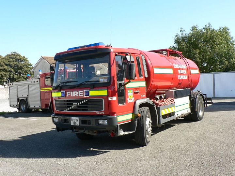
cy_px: 88
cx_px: 118
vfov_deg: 38.7
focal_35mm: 37
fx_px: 251
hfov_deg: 50.1
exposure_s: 1/250
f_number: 4
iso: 80
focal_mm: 6.2
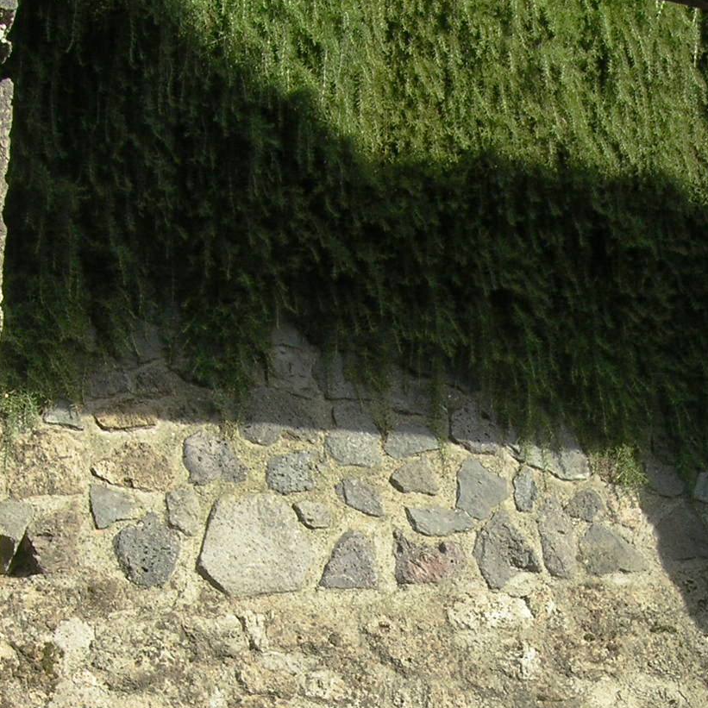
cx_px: 468
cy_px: 619
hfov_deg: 23.0
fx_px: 1735
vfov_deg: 22.6
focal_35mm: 75
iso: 50
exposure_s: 1/175
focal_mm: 5.7
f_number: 4.9
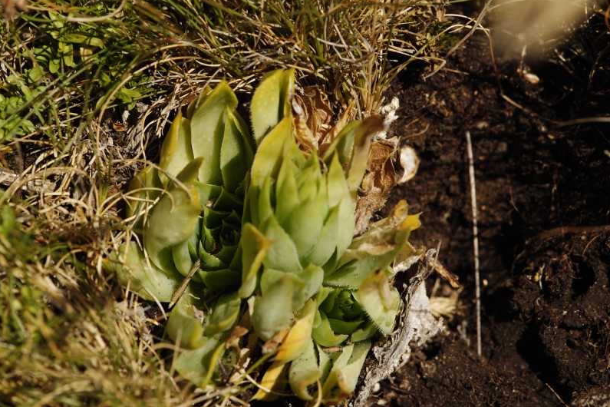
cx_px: 305
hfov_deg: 15.9
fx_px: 2177
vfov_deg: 10.7
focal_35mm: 129
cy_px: 202
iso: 100
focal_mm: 85
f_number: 9
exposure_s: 1/320
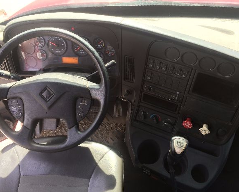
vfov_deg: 47.2
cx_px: 129
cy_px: 95
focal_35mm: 31
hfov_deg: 57.1
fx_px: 219
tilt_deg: -53.2
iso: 32
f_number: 2.2
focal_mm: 4.15
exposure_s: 1/124
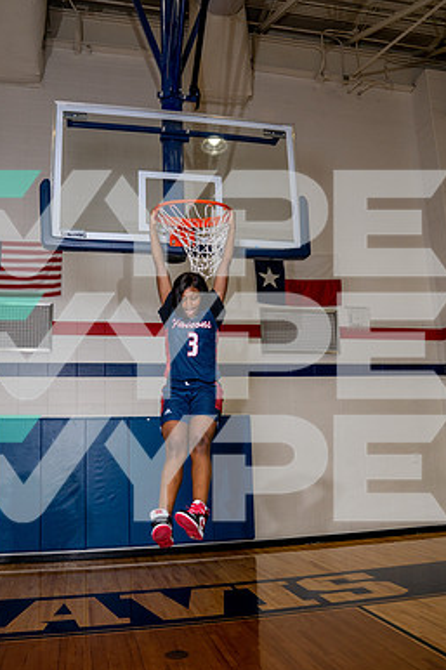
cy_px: 347
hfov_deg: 46.3
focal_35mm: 28
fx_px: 521
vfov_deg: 65.5
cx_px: 196
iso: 500
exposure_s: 1/250
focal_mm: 24
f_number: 9
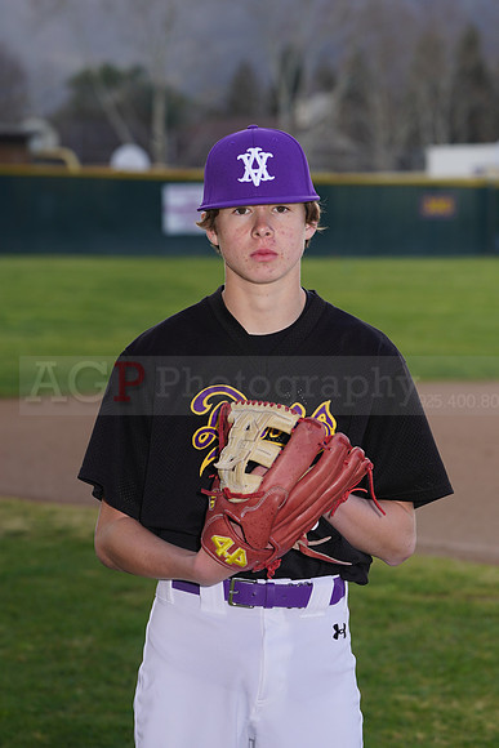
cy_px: 374
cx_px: 250
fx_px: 3595
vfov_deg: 11.9
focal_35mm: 173
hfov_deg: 7.9
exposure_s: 1/200
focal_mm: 173
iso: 100
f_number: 8
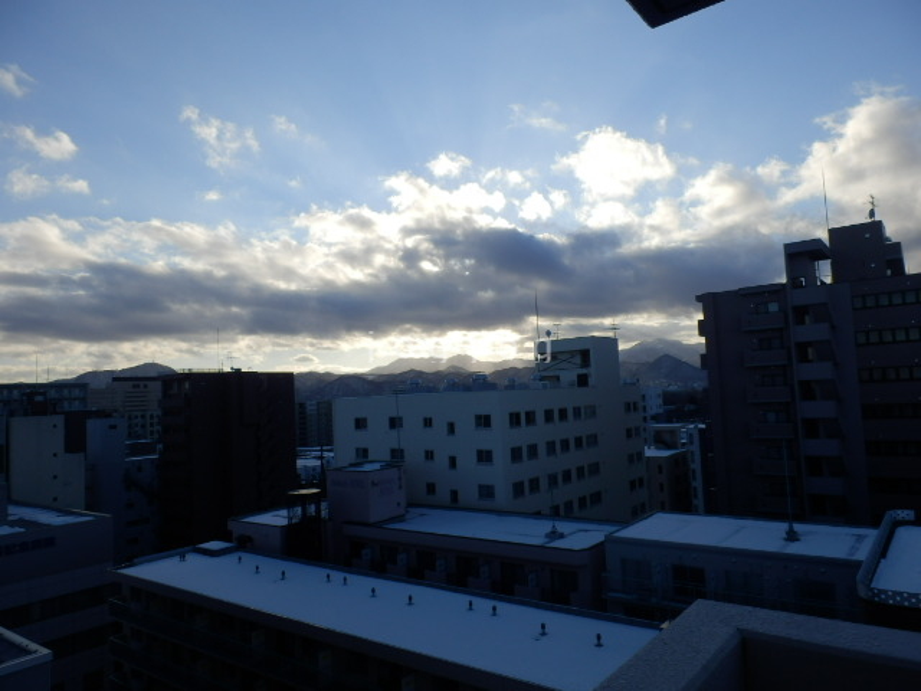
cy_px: 346
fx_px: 639
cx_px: 460
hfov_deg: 71.6
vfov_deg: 56.8
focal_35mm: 24
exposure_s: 1/250
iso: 80
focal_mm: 4.2
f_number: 7.9
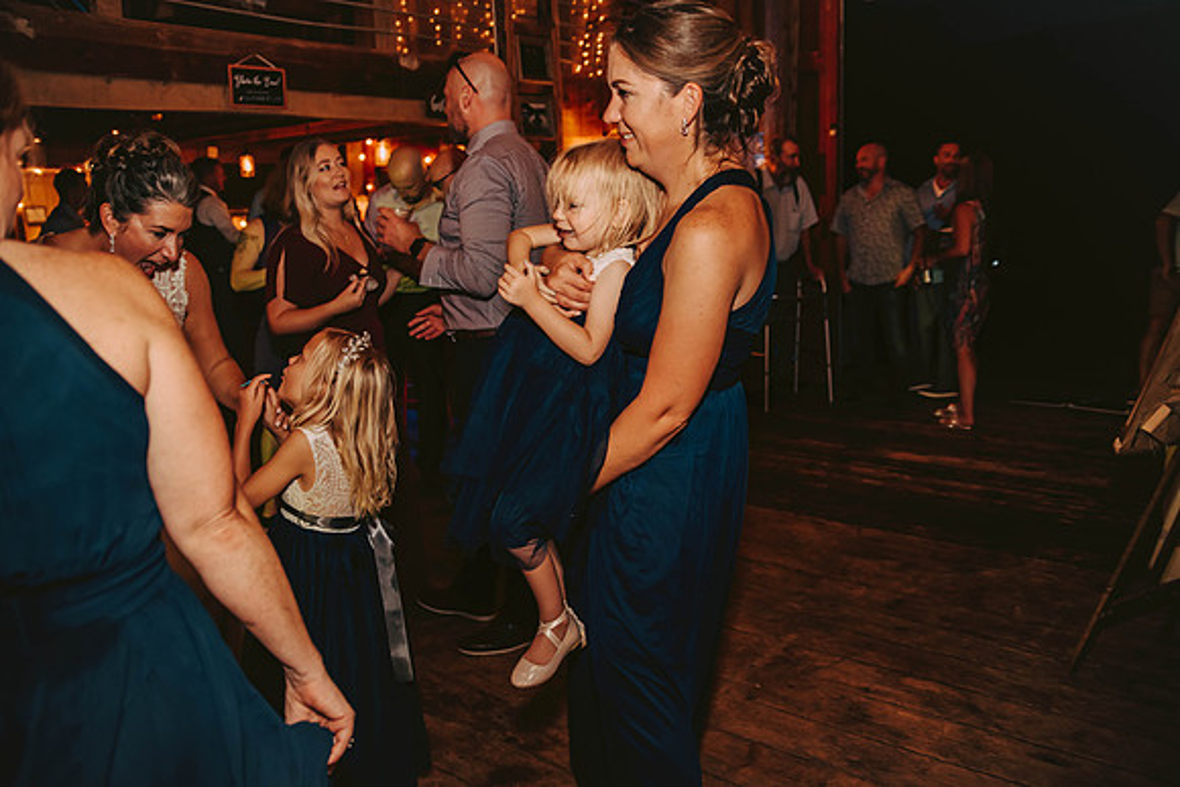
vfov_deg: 46.4
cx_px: 590
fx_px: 918
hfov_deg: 65.5
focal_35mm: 28
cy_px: 394
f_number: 2.8
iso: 1250
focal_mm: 28
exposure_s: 1/125
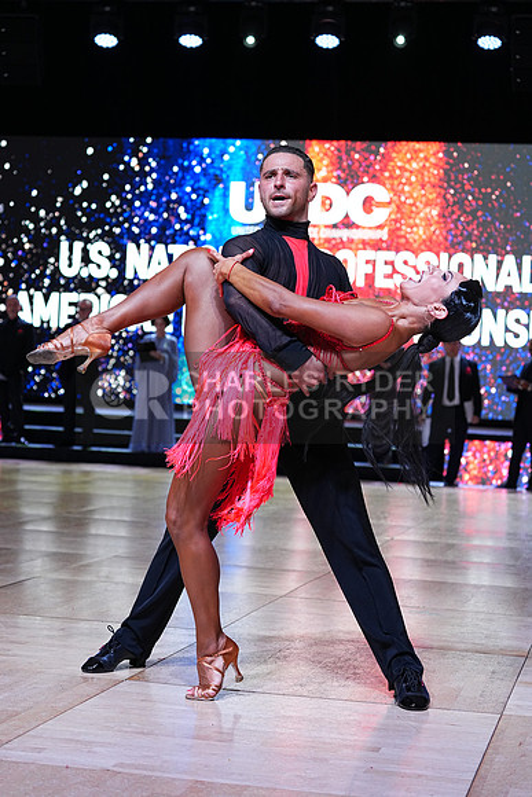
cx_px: 266
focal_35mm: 70
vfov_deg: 28.8
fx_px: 1551
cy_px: 398
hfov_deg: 19.5
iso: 1250
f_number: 4
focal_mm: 70
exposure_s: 1/500
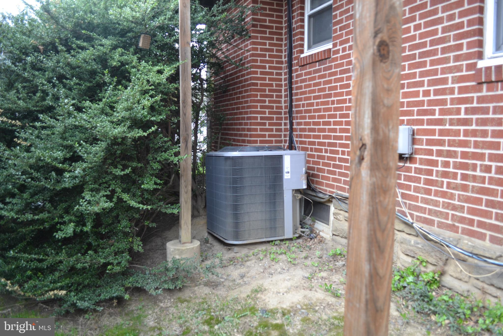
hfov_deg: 67.4
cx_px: 252
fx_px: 377
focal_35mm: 27
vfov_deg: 47.9
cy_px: 168
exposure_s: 1/80
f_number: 4.5
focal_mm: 18
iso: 400
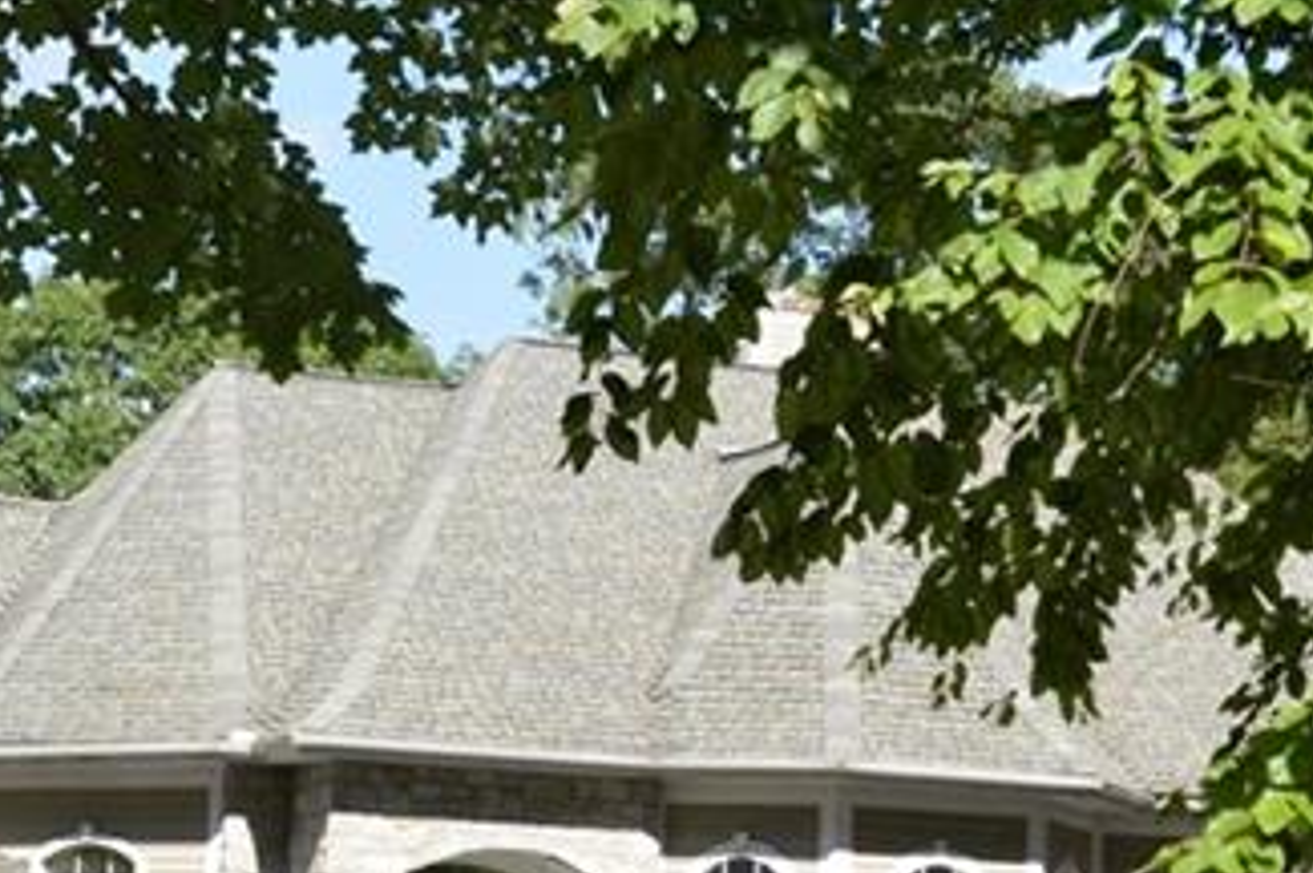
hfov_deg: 19.5
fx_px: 3789
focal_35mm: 104
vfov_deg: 13.1
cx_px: 1022
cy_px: 719
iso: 100
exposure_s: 1/200
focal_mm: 22
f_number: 8
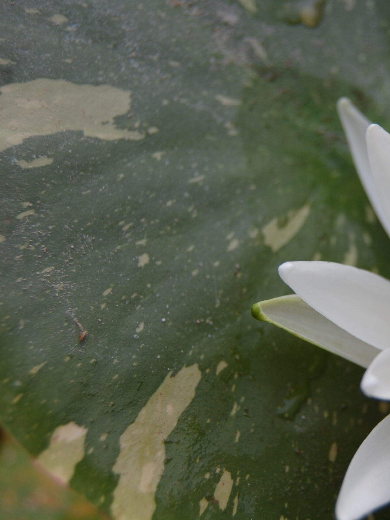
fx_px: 1017
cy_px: 259
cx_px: 379
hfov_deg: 21.1
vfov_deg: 28.7
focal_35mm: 68
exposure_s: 1/800
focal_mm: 31
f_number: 4.5
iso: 200
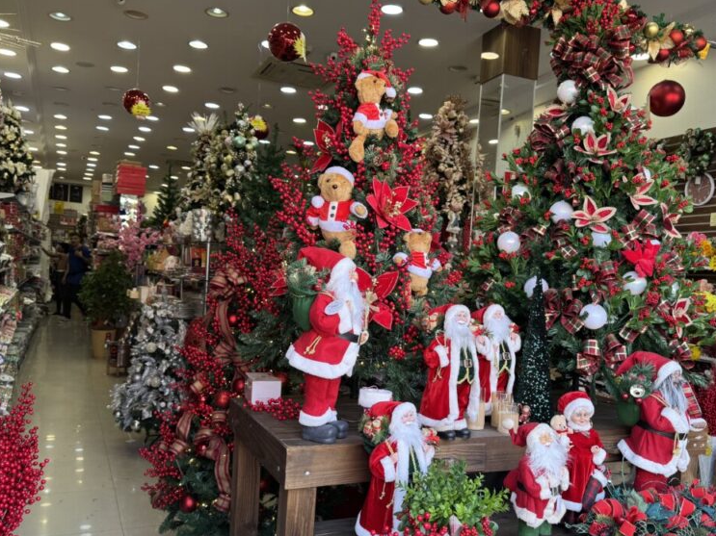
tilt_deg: -1.2
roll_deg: -3.0
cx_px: 380
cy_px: 298
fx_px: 641
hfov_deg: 58.3
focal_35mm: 31
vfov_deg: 45.4
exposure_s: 1/121
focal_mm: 6.76
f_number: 1.78
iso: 80
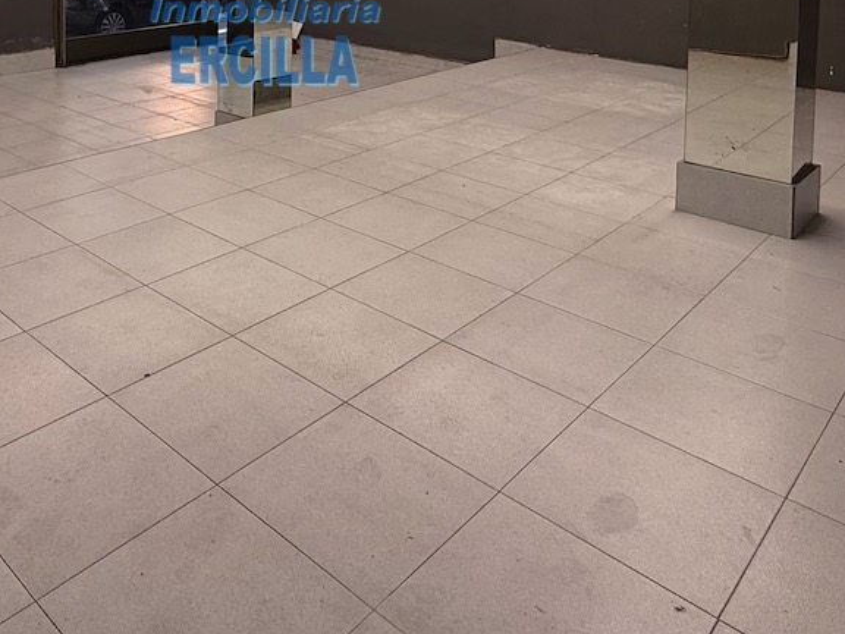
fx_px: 830
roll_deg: -0.2
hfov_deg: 52.6
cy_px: -50
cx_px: 264
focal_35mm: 34
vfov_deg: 36.0
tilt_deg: -2.7
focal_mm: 2.22
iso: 80
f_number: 2.2
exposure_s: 1/100
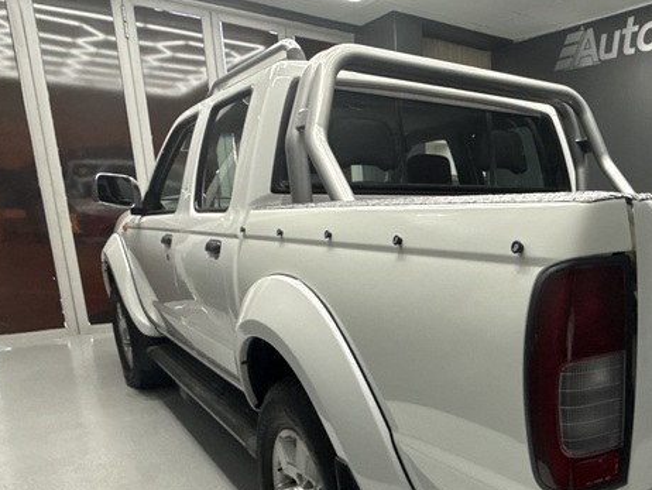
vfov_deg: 44.6
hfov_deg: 53.0
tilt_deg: -13.1
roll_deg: -0.7
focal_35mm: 31
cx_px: 555
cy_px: 337
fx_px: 584
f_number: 2.2
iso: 250
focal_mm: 2.22
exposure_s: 1/100
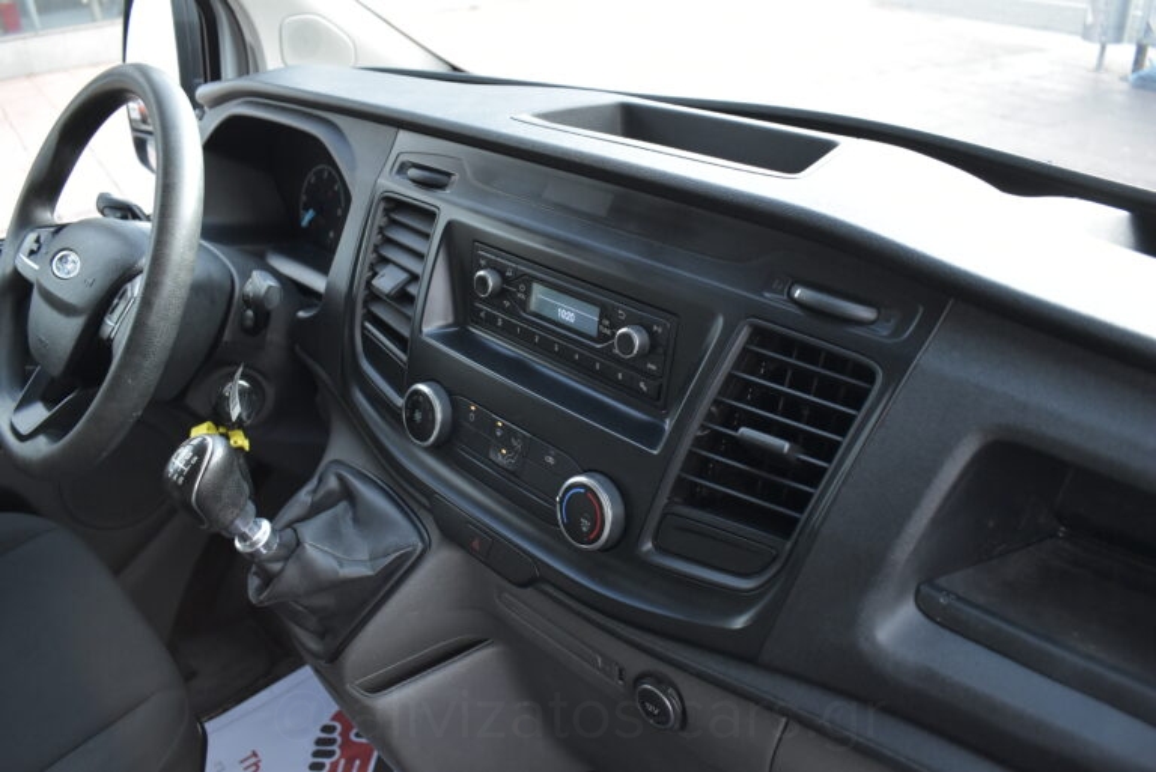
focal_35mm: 27
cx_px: 578
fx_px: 867
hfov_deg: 67.4
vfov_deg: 48.0
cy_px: 386
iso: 1600
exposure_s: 1/640
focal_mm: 18
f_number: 3.5
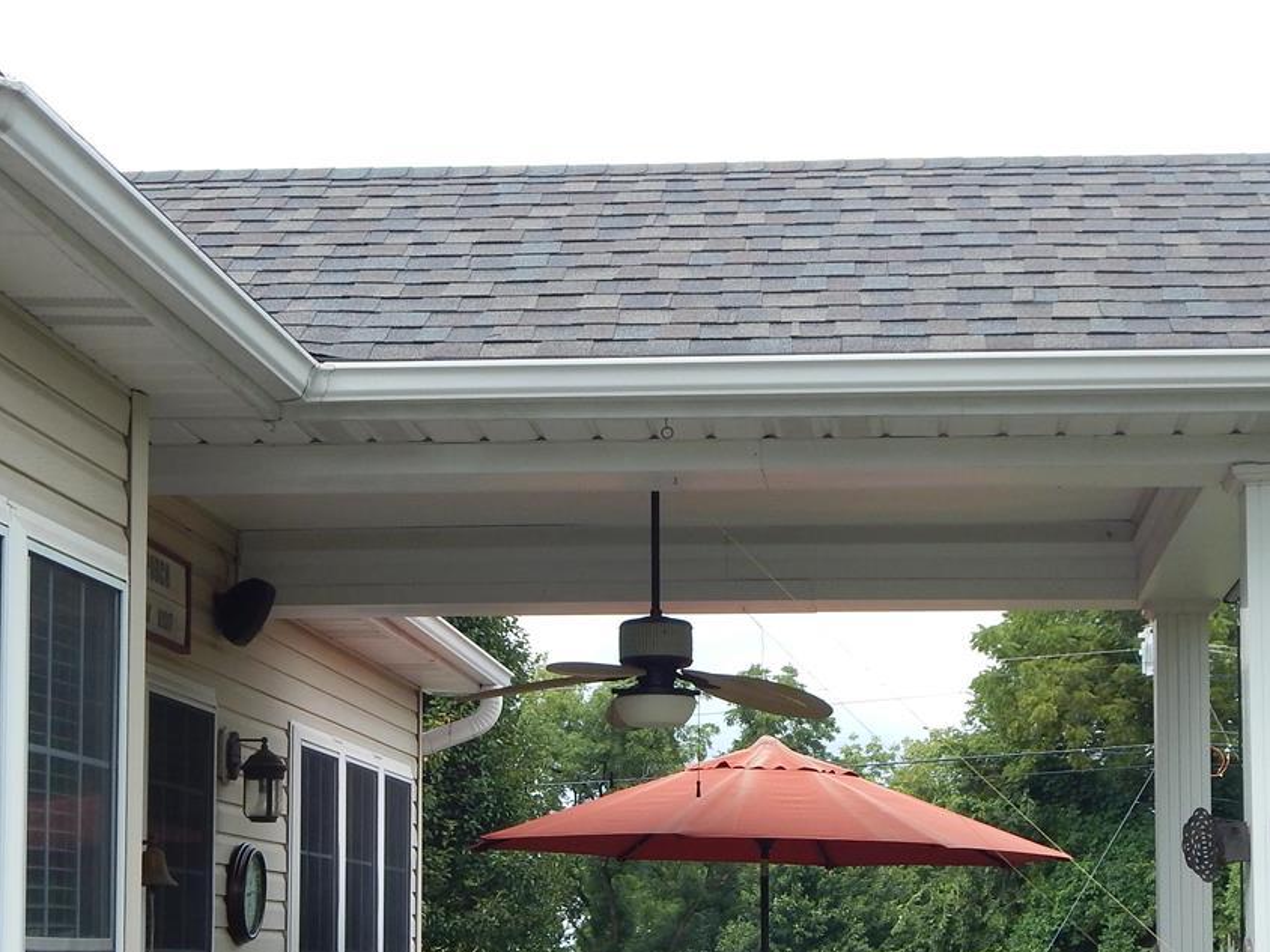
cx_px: 769
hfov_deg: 27.0
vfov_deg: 20.2
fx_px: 2642
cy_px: 782
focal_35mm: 72
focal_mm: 6.8
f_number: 3.4
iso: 125
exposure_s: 1/640
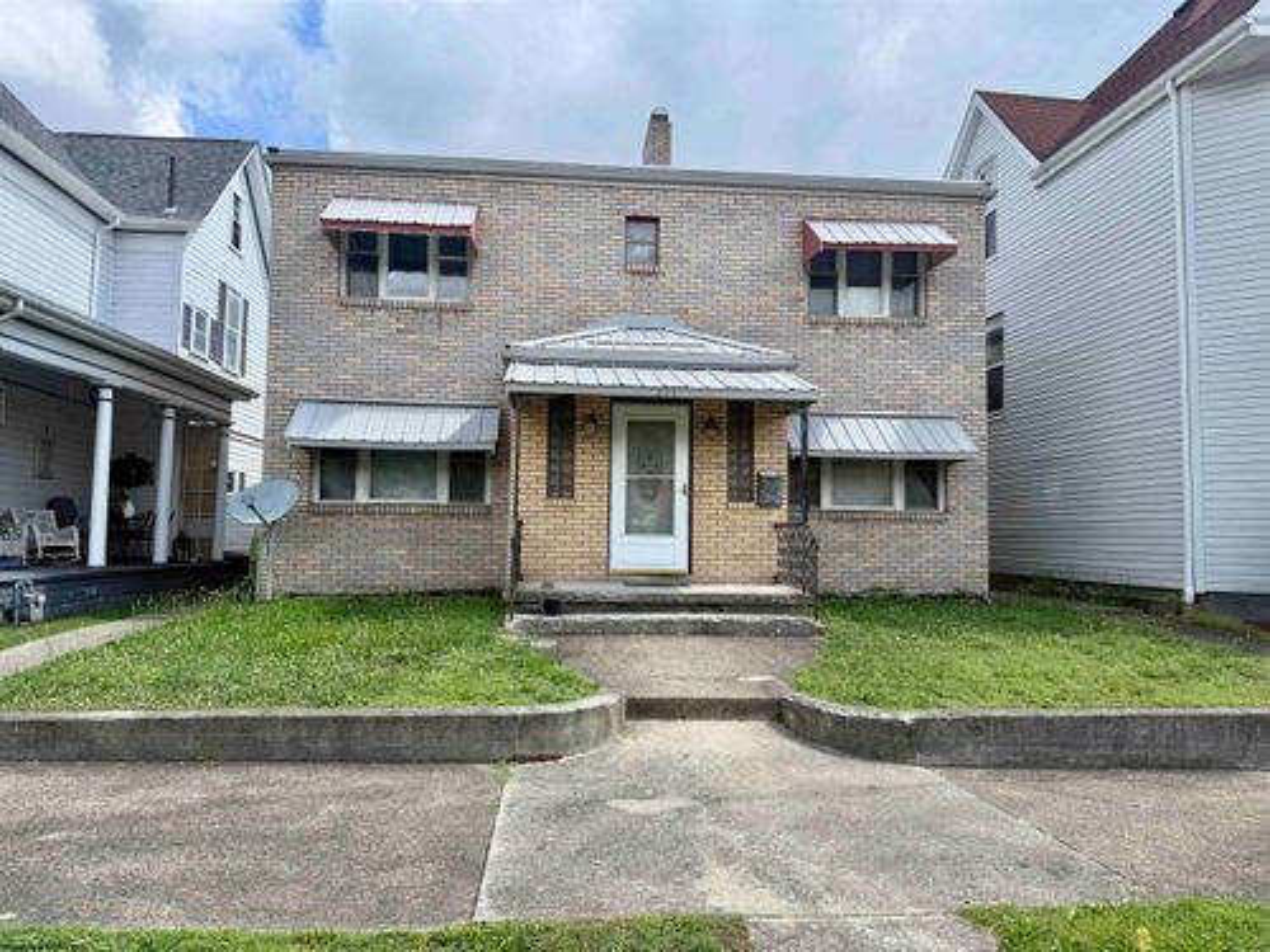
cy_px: 476
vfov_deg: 56.8
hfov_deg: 71.6
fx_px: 881
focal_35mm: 24
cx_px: 635
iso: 80
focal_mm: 6.76
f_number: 1.78
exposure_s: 1/3021
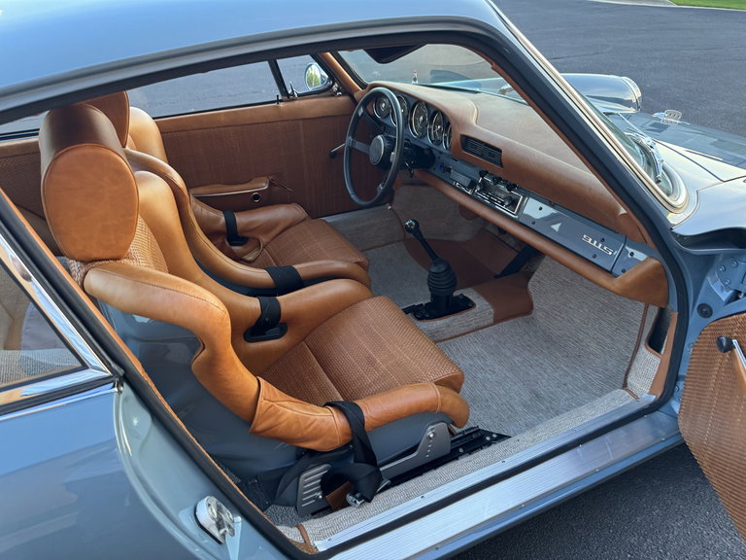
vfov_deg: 56.8
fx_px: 517
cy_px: 280
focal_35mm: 24
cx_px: 373
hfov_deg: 71.6
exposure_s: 1/60
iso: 250
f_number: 1.78
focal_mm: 6.76
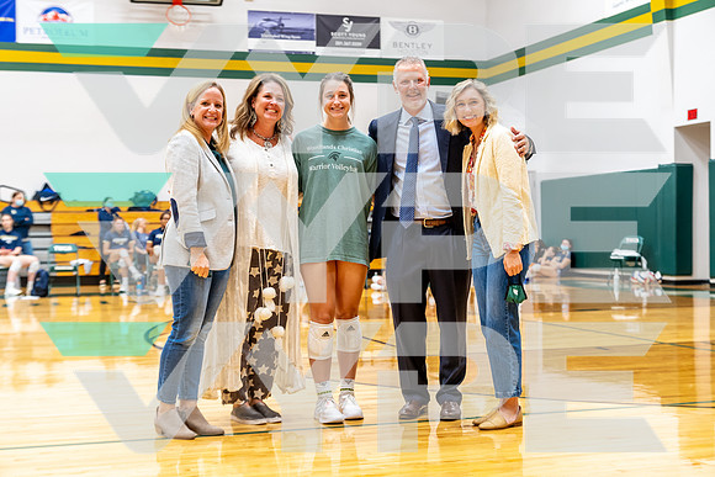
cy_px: 238
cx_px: 358
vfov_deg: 24.8
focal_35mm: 55
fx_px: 1086
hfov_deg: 36.4
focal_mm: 54
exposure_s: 1/125
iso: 2500
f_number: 3.5
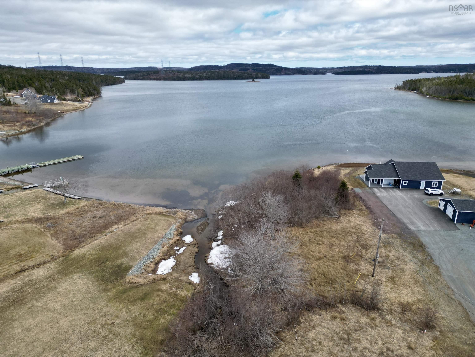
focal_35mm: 24
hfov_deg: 71.6
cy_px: 178
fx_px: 329
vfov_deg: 56.8
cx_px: 238
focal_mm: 6.72
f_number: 1.7
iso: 150
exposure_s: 1/2500
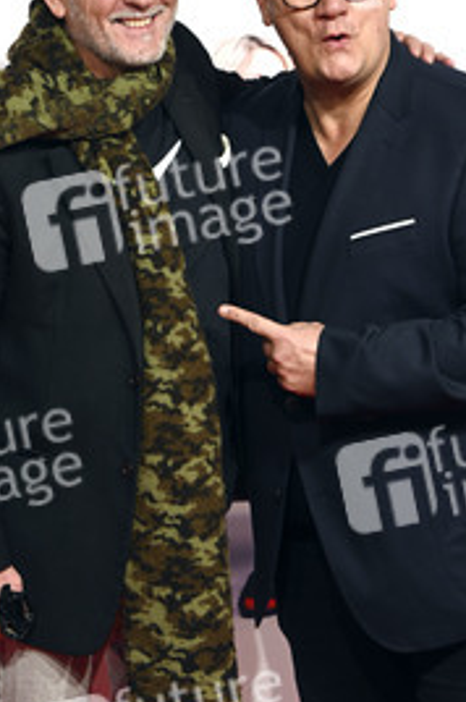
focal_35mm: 151
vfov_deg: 13.6
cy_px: 341
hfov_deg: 9.1
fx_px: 2939
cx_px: 233
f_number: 6.3
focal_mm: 101
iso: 1250
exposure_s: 1/200
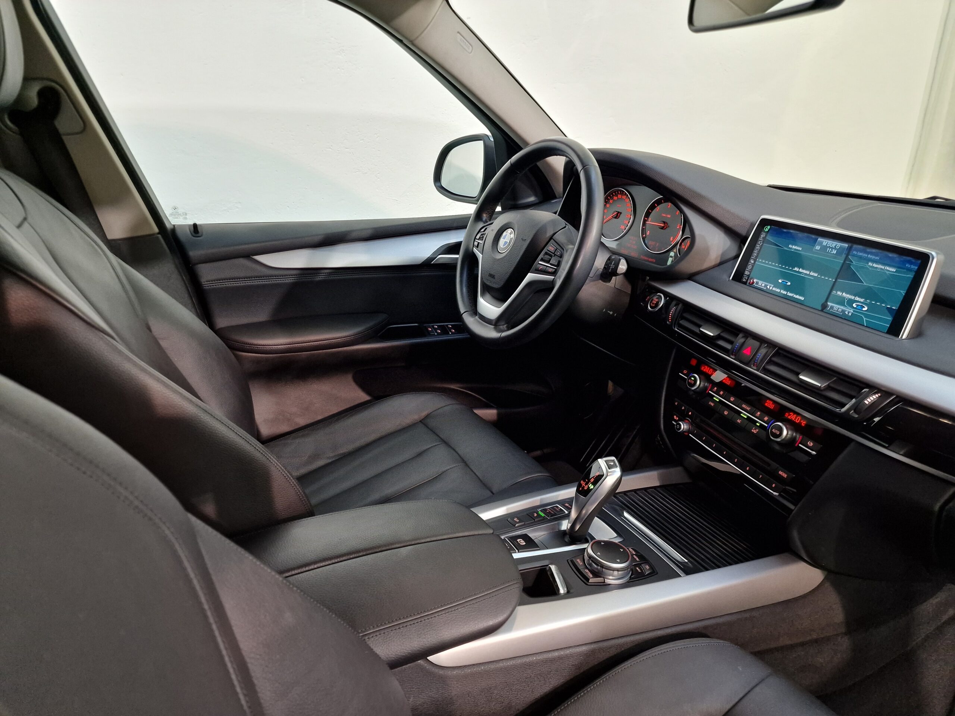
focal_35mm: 23
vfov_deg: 58.9
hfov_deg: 73.9
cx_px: 478
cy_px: 358
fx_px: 635
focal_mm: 6.4
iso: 250
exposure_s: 1/50
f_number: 1.8
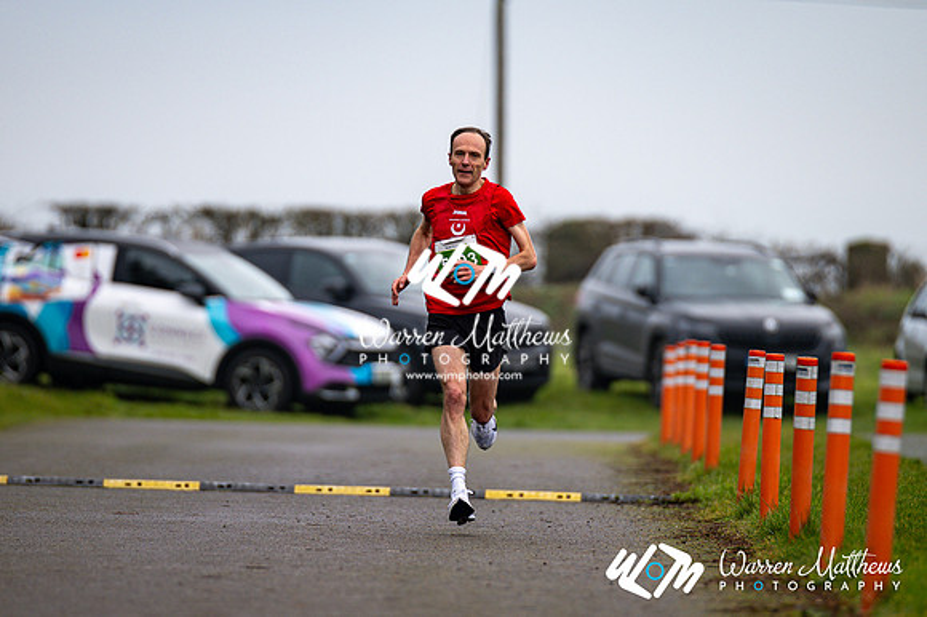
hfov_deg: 4.6
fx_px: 11580
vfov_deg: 3.1
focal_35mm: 450
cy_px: 308
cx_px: 464
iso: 280
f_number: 2.8
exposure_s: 1/1600
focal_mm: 300
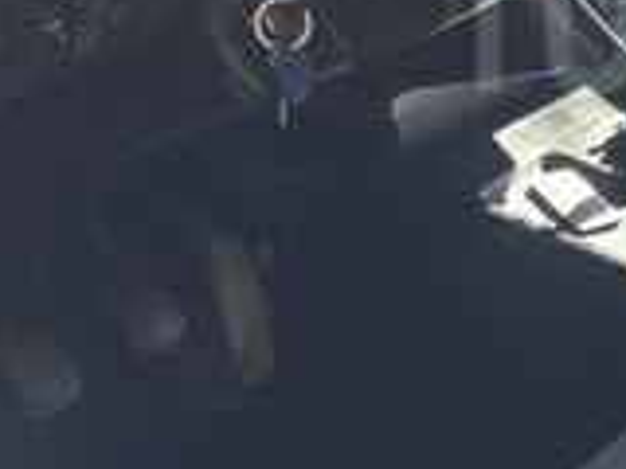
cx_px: 845
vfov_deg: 12.2
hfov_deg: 15.5
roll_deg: -3.8
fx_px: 2170
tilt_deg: -21.1
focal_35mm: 120
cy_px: 33
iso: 40
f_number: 2.2
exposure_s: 1/100
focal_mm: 4.15
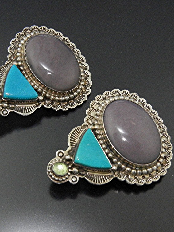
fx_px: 408
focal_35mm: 61
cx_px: 71
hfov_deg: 24.0
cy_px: 117
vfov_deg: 31.7
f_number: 7.6
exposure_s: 1/30
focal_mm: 8.1
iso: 800
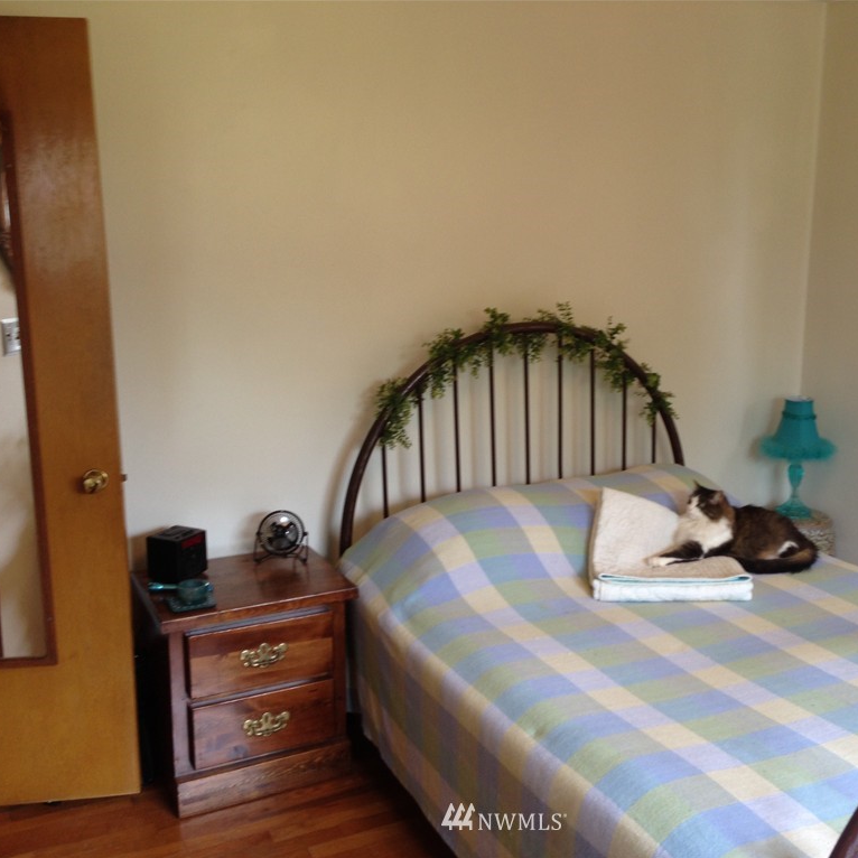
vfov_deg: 42.8
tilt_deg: -13.6
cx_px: 504
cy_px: 429
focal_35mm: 39
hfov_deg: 42.7
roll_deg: -0.3
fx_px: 1094
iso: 50
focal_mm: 4.12
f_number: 2.4
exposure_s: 1/24
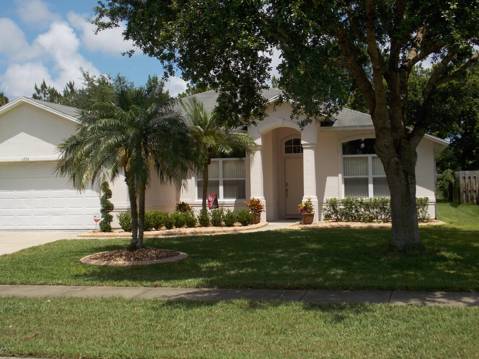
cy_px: 180
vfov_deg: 31.5
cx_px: 240
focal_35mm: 46
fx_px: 637
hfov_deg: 41.2
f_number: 3.7
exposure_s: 1/800
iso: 80
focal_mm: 8.1
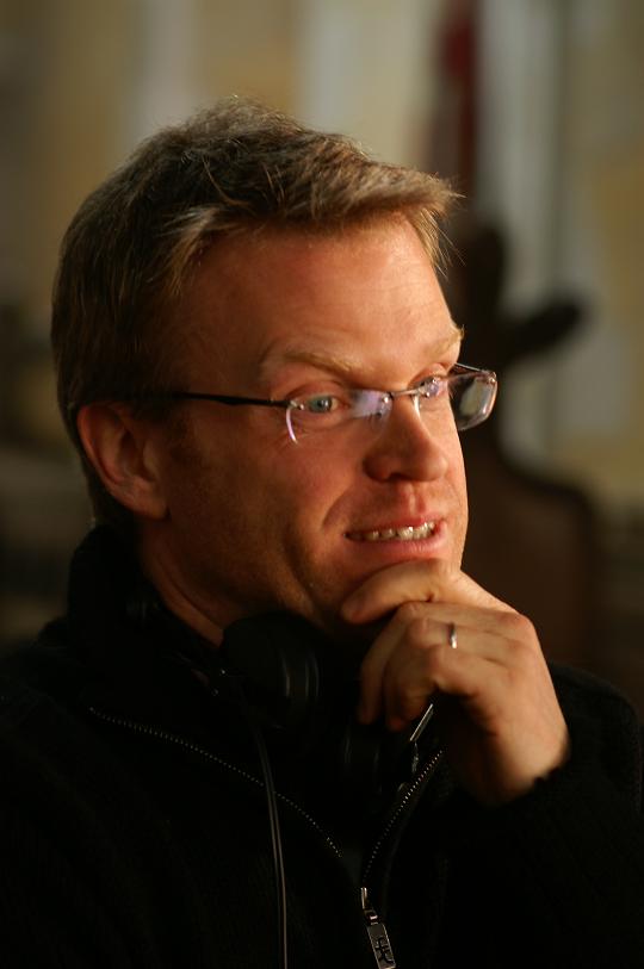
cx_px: 322
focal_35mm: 128
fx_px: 3430
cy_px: 484
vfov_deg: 16.1
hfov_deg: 10.7
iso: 200
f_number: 2.8
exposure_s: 1/60
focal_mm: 85
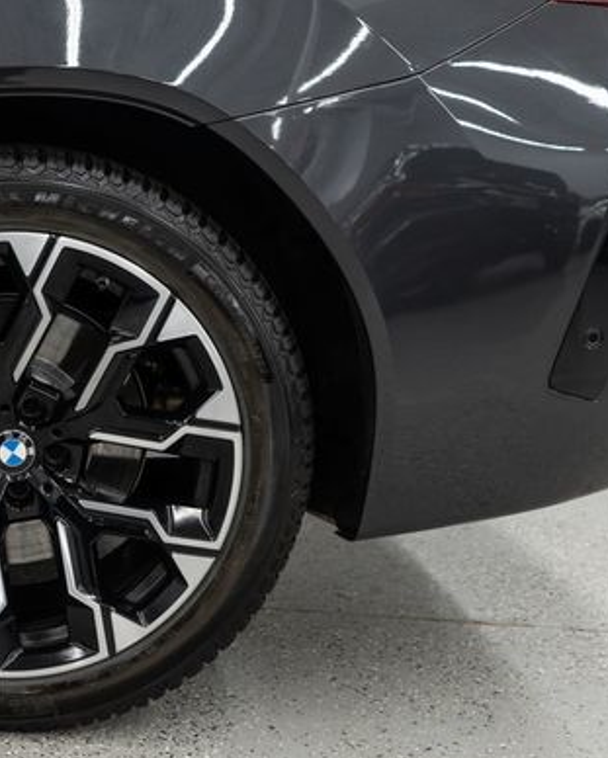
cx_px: -6
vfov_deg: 29.1
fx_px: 1460
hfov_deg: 22.6
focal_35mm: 65
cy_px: 413
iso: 250
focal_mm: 28
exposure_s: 1/40
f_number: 3.2
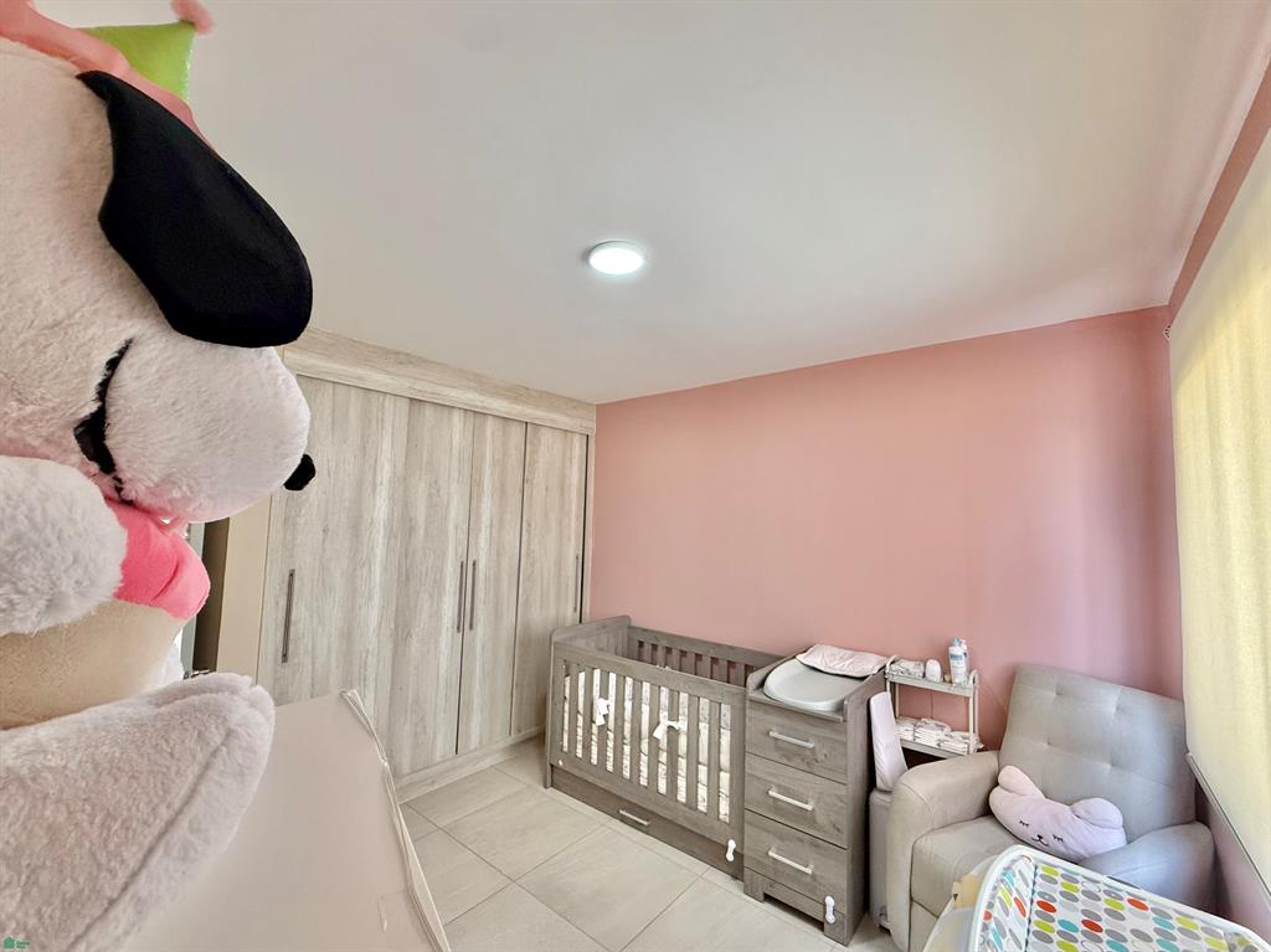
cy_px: 476
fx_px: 514
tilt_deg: +4.6
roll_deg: +0.8
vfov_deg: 85.6
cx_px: 636
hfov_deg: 102.1
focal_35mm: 14
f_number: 2.2
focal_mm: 2.22
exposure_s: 1/120
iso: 200
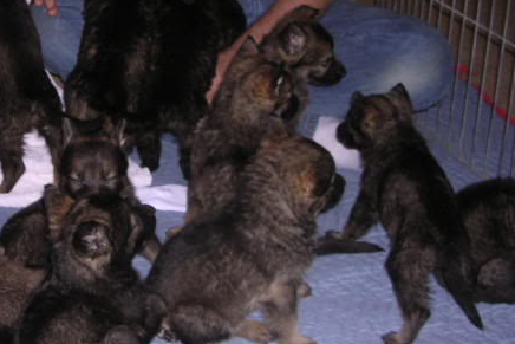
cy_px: 119
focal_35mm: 58
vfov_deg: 23.3
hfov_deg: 34.0
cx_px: 156
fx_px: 830
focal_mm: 5.8
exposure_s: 1/60.1
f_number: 2.8
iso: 100
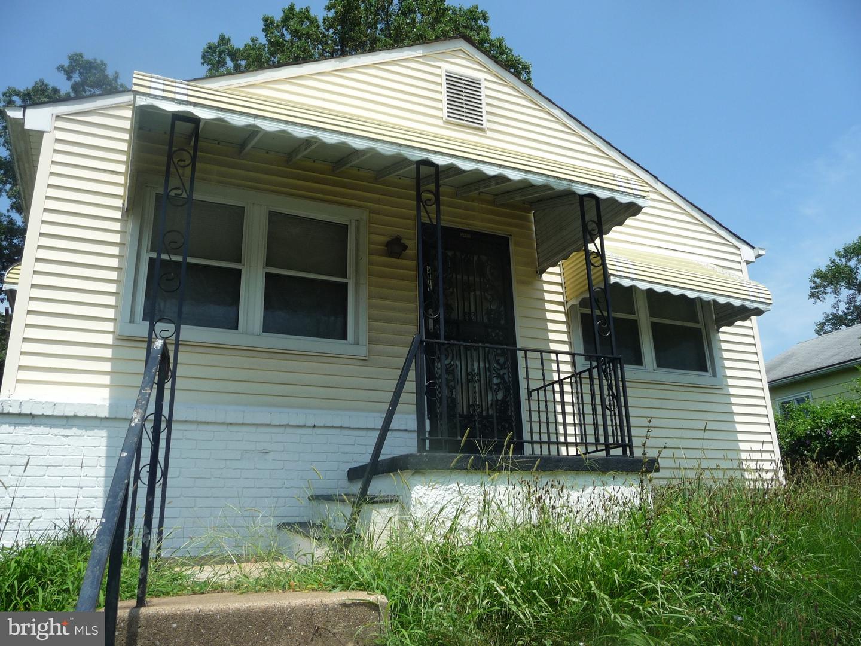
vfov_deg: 49.7
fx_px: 696
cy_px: 323
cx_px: 430
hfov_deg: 63.4
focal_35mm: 28
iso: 100
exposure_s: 1/250
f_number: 8
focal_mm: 4.7
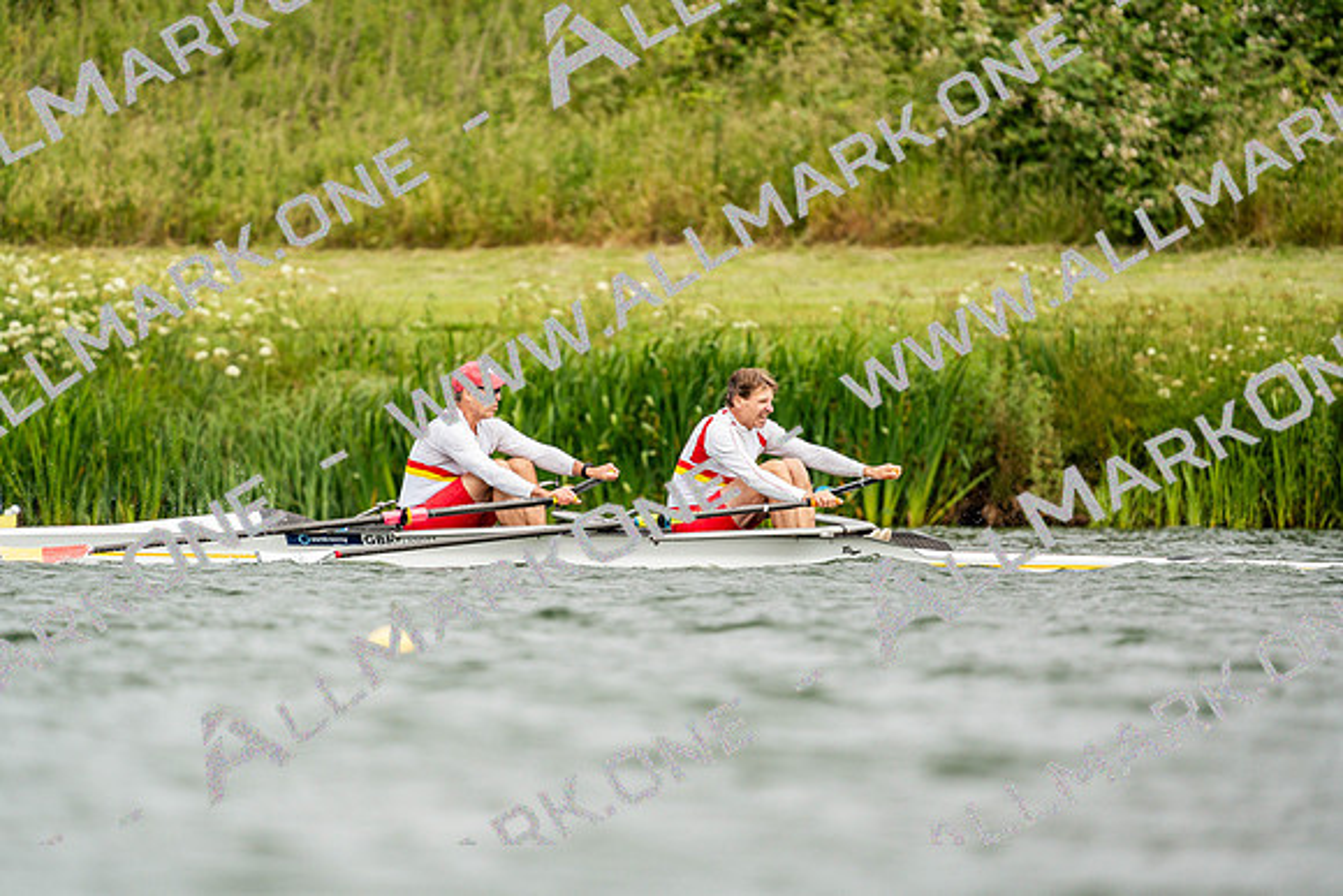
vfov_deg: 2.3
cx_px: 672
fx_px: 22388
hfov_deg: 3.4
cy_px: 448
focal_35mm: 600
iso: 640
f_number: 6.3
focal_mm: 600
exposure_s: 1/2000
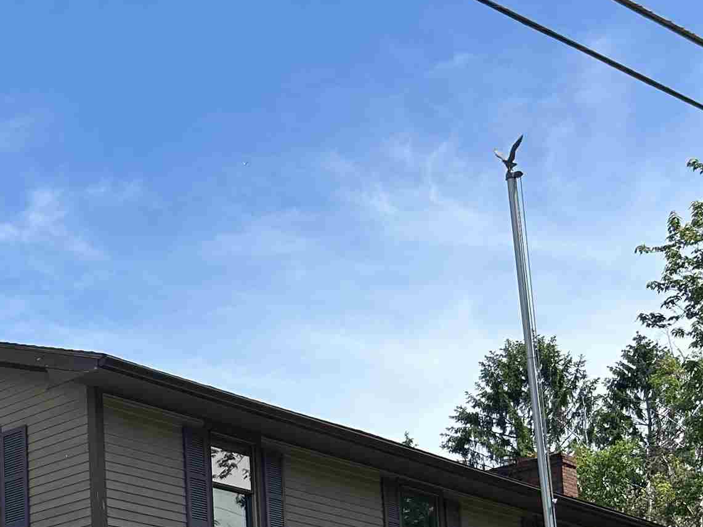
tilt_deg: +6.5
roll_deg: +1.4
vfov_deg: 19.3
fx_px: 1422
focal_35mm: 70
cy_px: 704
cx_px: -153
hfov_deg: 24.9
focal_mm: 5.7
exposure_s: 1/3077
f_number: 1.5
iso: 50
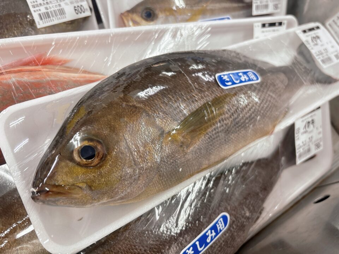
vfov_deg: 53.1
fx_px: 255
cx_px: 170
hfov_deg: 67.3
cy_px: 127
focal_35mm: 26
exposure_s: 1/60
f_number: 1.6
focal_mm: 5.96
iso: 80
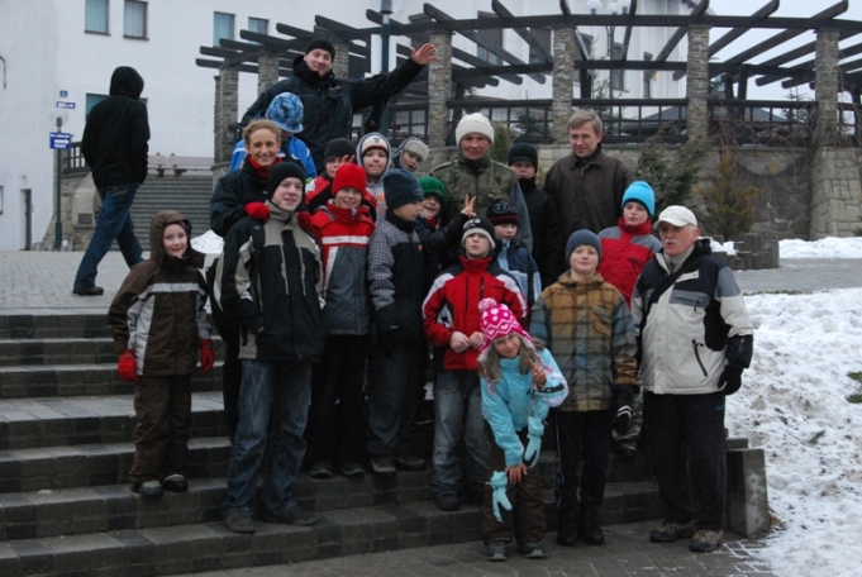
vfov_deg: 23.8
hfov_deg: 35.0
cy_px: 288
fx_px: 1367
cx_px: 431
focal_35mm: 57
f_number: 13
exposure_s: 1/160
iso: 1600
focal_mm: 38
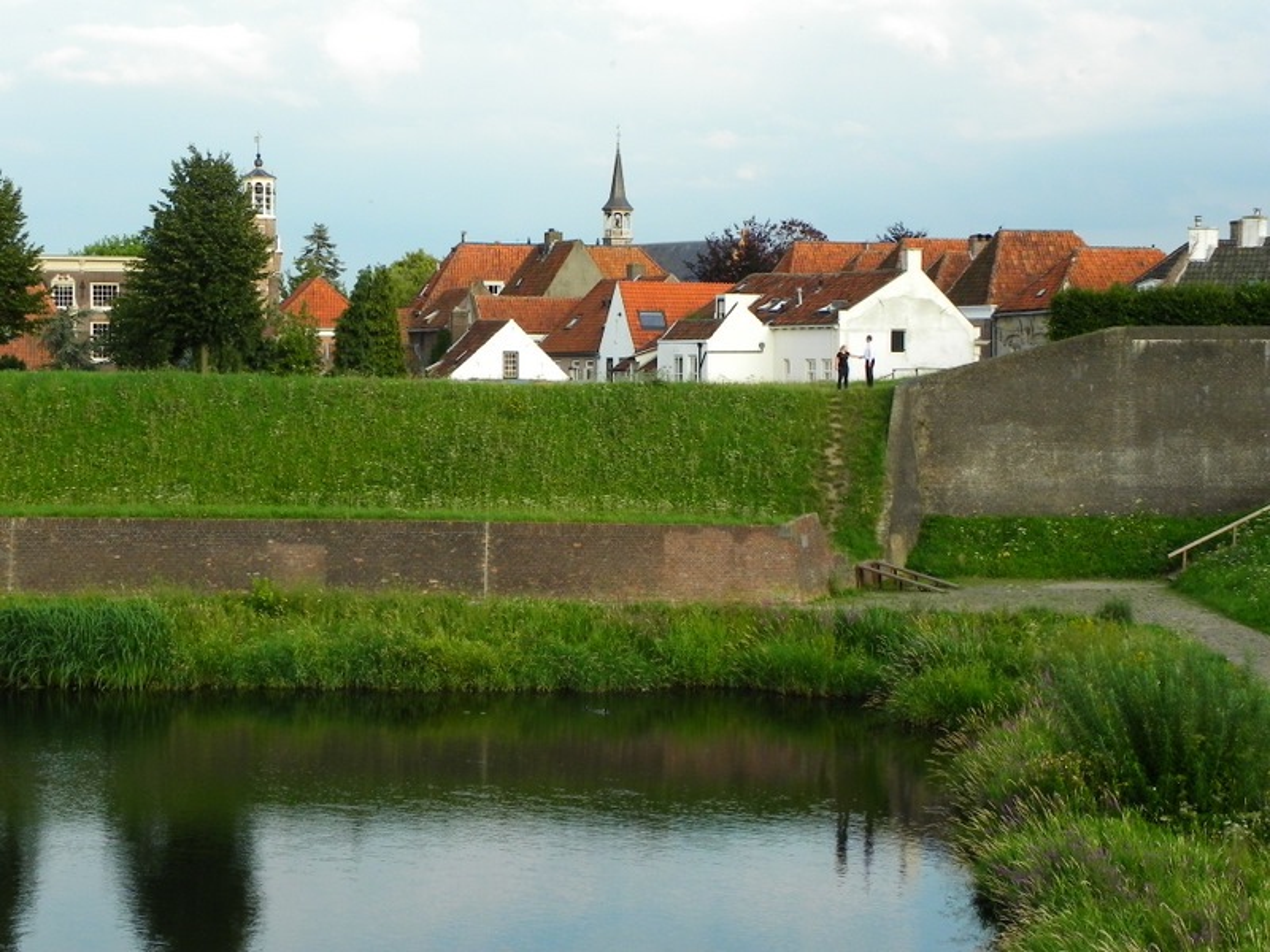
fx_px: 2752
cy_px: 476
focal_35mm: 75
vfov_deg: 19.6
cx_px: 635
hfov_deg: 26.0
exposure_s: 1/400
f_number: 5
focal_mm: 13.4
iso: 200
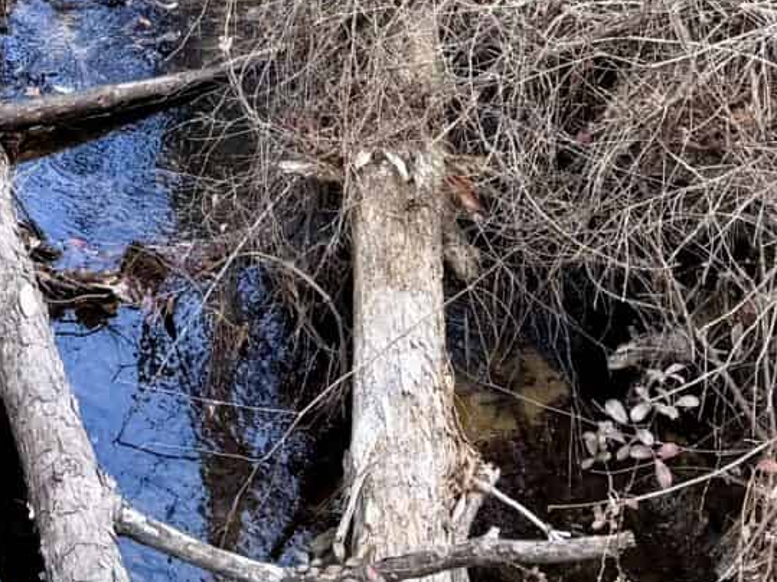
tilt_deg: -22.6
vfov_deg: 12.6
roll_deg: -1.8
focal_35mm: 114
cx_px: 271
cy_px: -147
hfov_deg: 17.2
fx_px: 2558
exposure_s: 1/341
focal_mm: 6.76
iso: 80
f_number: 1.78
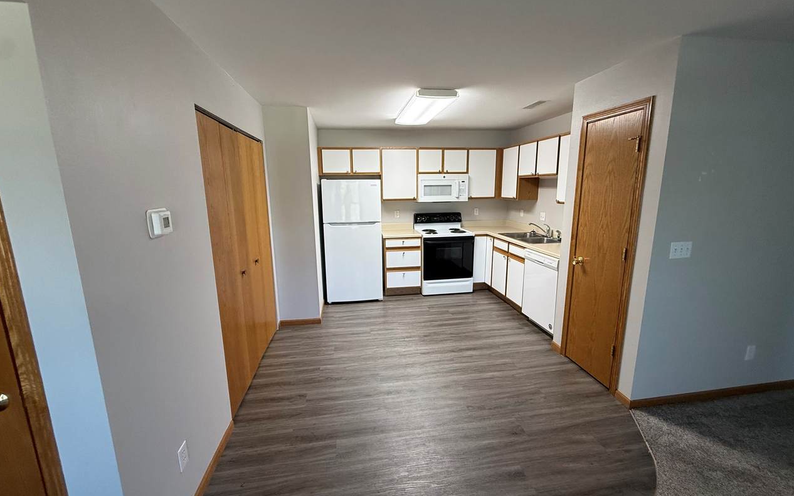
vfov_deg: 74.8
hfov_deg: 101.5
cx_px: 396
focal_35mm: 15
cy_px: 246
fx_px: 325
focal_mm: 2.22
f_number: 2.2
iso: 200
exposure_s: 1/120
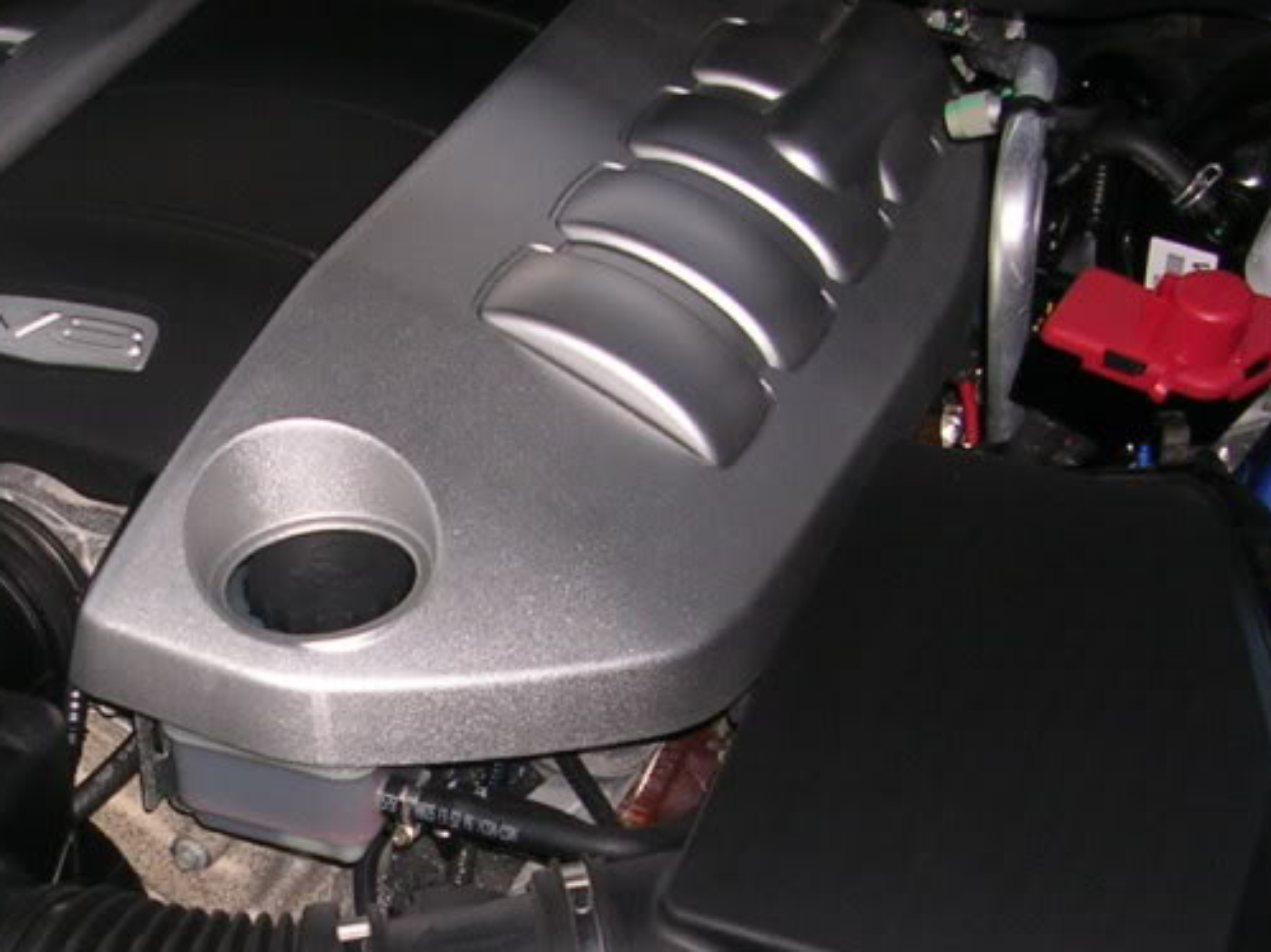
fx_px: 2863
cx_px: 290
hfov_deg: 24.7
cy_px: 751
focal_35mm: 78
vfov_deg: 18.7
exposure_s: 1/60.1
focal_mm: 5.8
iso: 50
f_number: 2.8
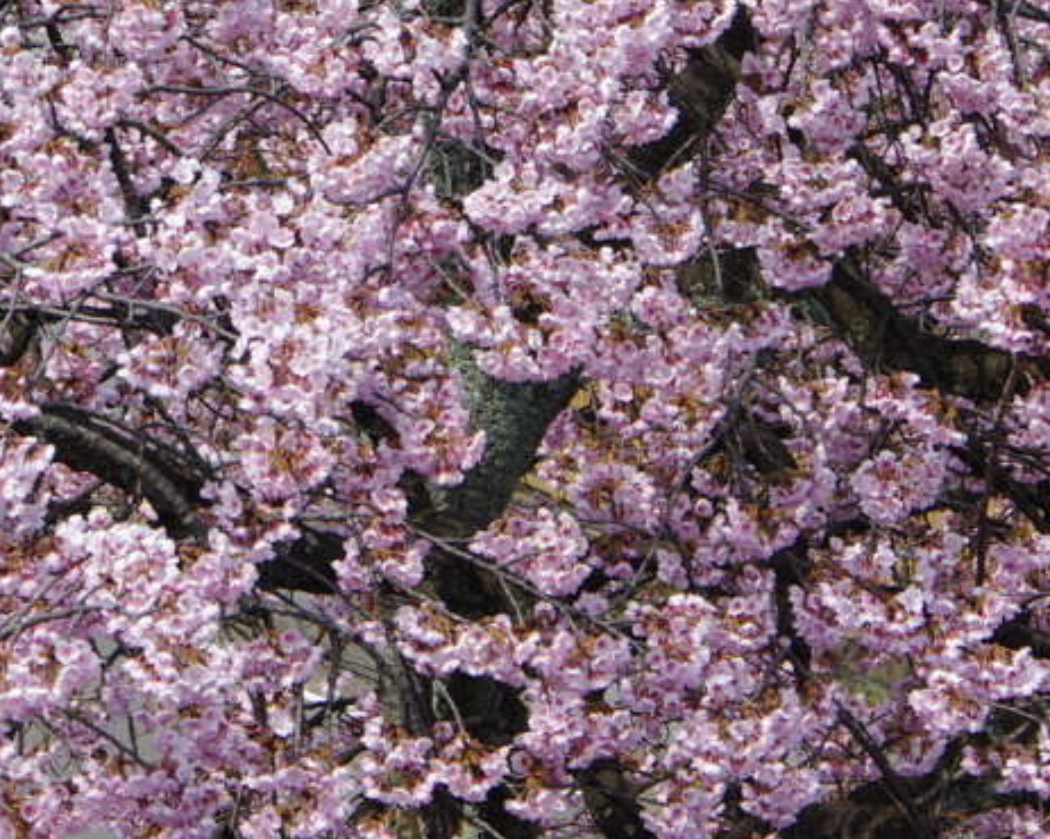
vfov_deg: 6.0
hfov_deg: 7.5
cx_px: 179
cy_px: -125
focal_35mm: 256
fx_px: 7952
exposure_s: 1/200
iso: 200
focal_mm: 53
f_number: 11
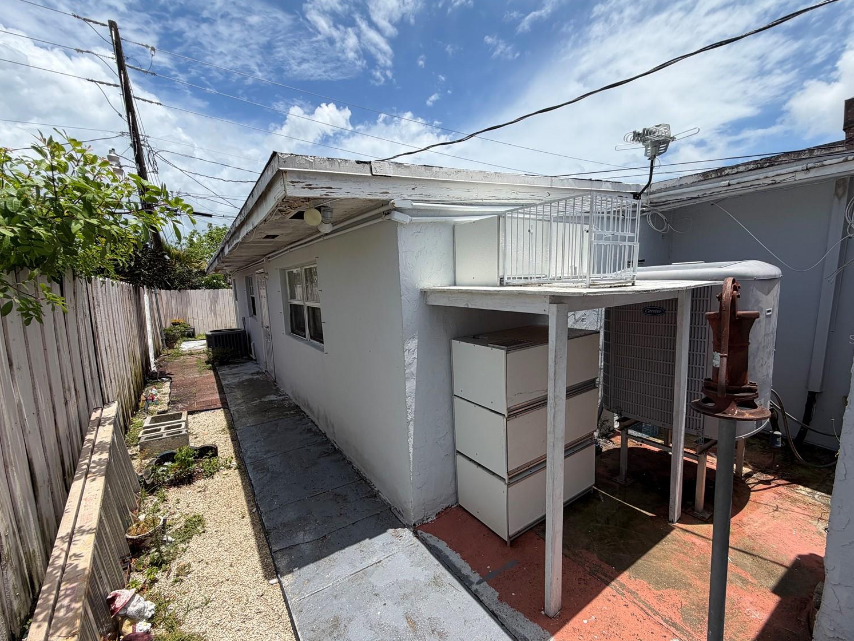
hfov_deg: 98.1
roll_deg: +2.1
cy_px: 339
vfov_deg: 81.7
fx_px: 370
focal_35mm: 15
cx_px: 446
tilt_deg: -8.4
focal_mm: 2.22
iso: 20
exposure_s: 1/1050
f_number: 2.2
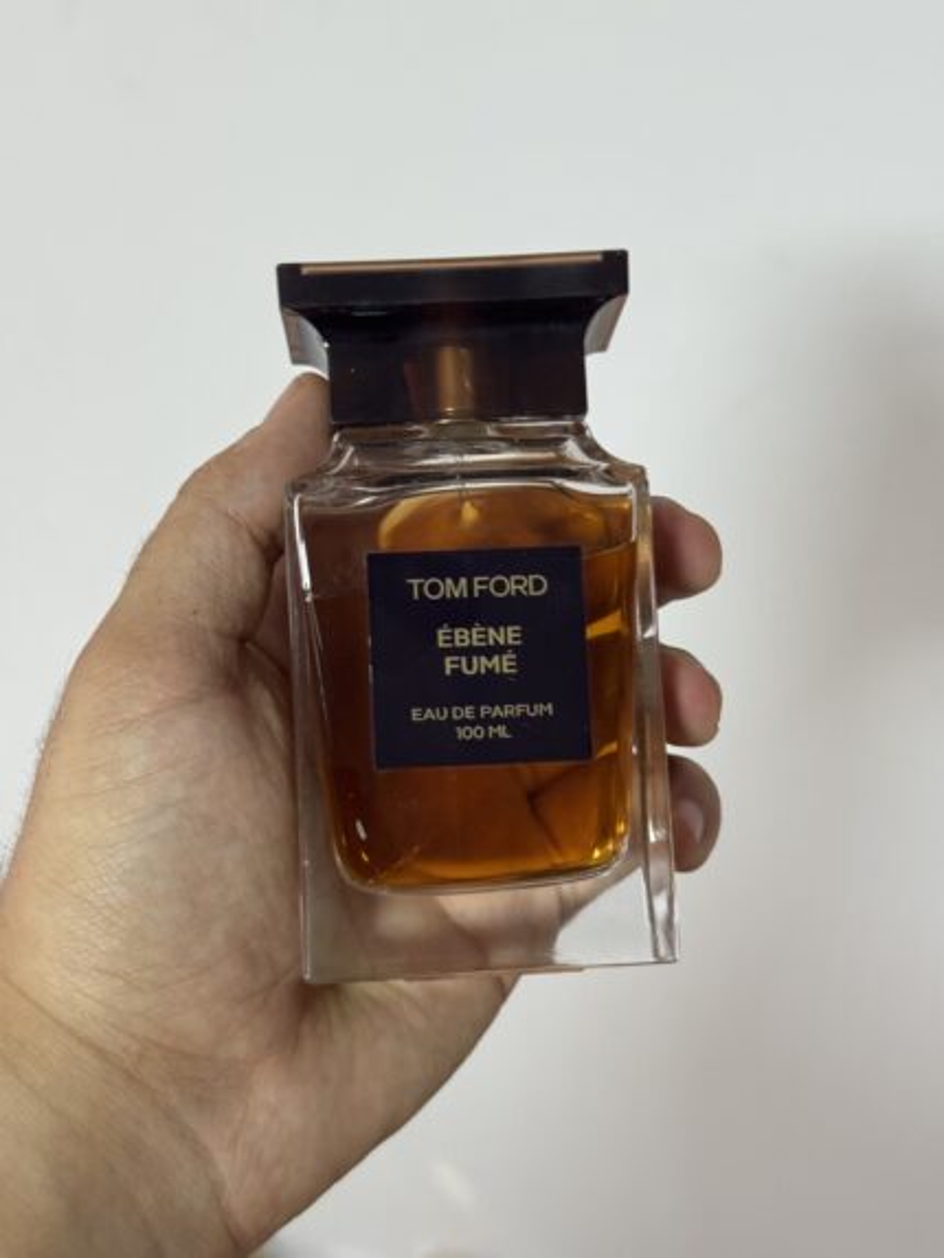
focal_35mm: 48
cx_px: 472
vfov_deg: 39.6
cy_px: 629
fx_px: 1745
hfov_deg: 30.3
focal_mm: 6.76
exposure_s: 1/50
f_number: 1.78
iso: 125
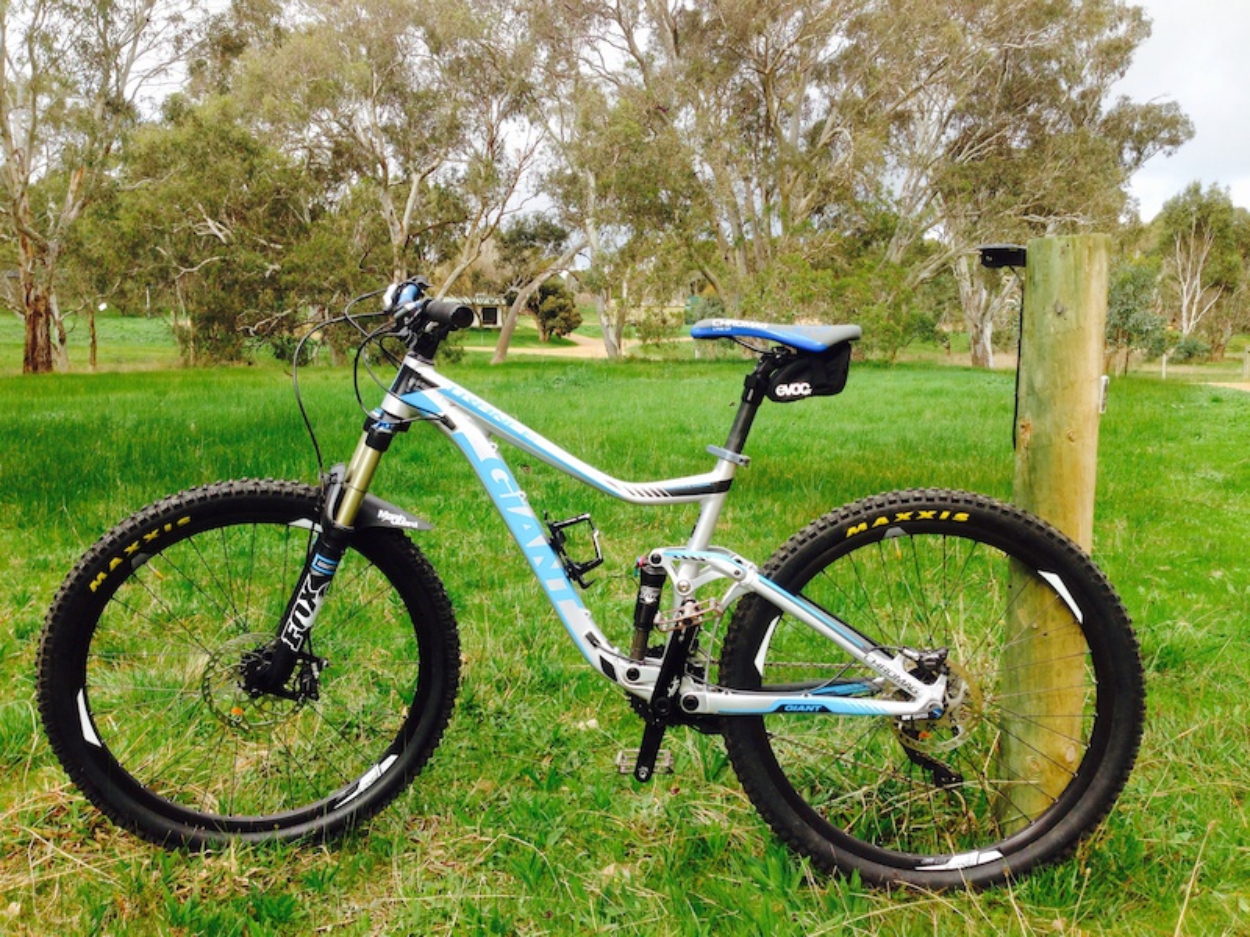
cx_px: 625
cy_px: 468
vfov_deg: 42.9
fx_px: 1192
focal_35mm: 33
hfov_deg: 55.4
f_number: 2.4
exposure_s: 1/382
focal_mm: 4.12
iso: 50
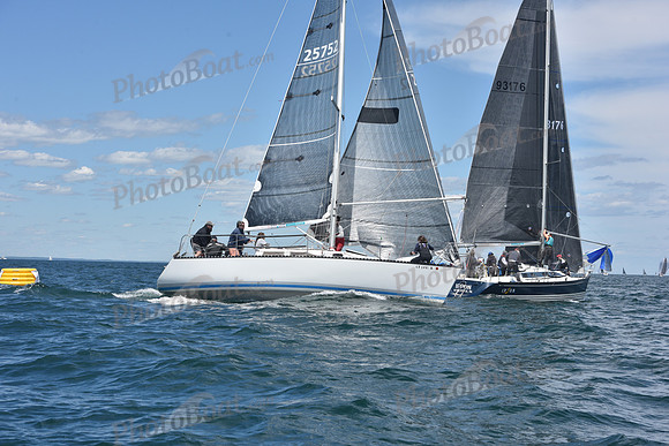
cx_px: 334
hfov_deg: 28.8
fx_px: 1301
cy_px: 223
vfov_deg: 19.5
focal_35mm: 70
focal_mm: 70
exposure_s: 1/800
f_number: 10
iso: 250
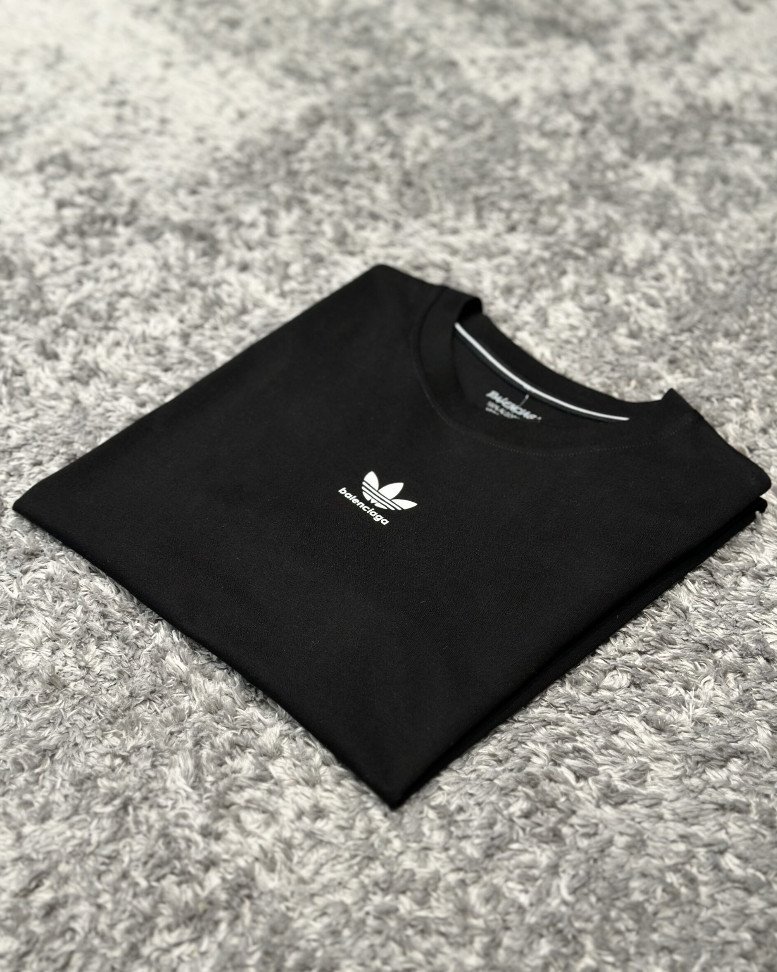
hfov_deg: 29.7
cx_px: 383
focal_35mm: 51
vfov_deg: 36.7
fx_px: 1466
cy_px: 510
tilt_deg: -43.4
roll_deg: -1.6
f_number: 1.78
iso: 100
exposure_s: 1/60
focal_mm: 6.86
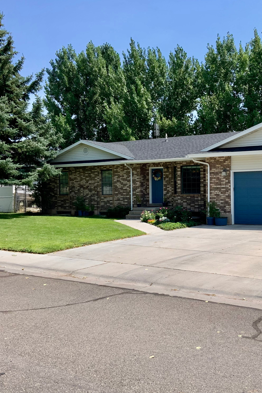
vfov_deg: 47.4
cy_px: 193
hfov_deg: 32.3
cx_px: 182
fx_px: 448
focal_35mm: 41
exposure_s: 1/1730
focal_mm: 3
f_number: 1.8
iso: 16
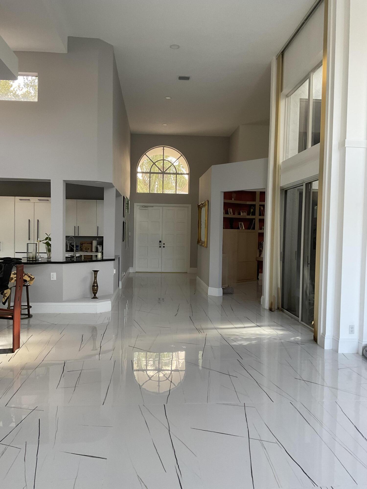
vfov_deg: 61.7
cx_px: 184
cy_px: 244
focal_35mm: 29
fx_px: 410
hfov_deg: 48.2
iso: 64
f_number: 1.8
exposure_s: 1/86
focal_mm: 3
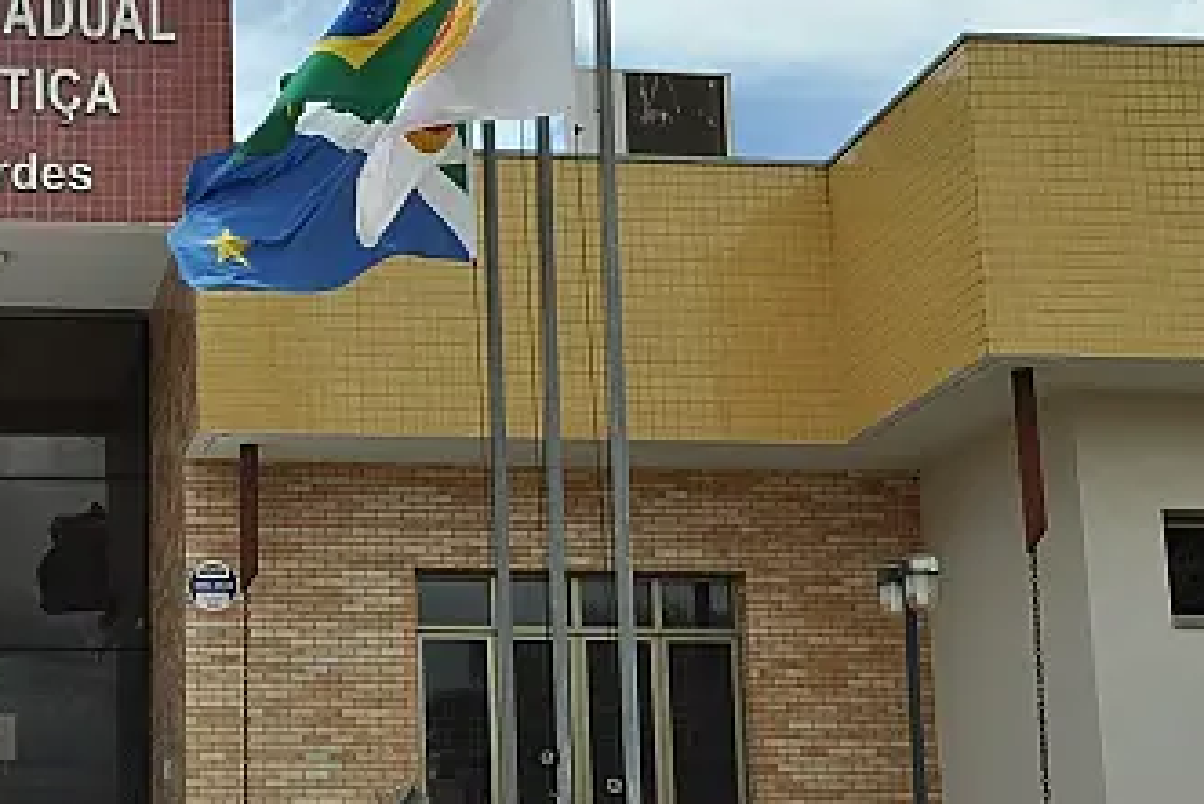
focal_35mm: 81
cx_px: 193
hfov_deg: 24.5
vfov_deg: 16.9
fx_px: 2710
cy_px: 413
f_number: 14
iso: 400
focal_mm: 28
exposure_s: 1/320
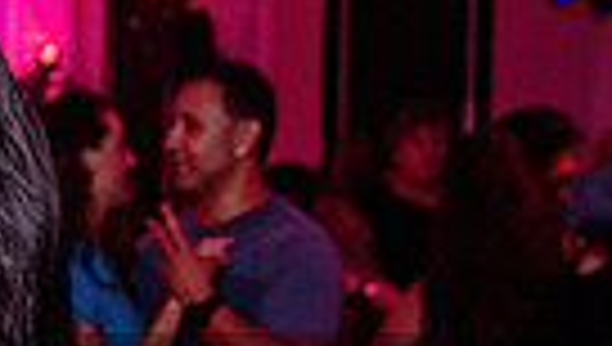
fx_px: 1934
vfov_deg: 10.0
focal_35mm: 119
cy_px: 445
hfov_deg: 16.6
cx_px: -252
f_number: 3.2
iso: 800
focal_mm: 24
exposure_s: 1/30
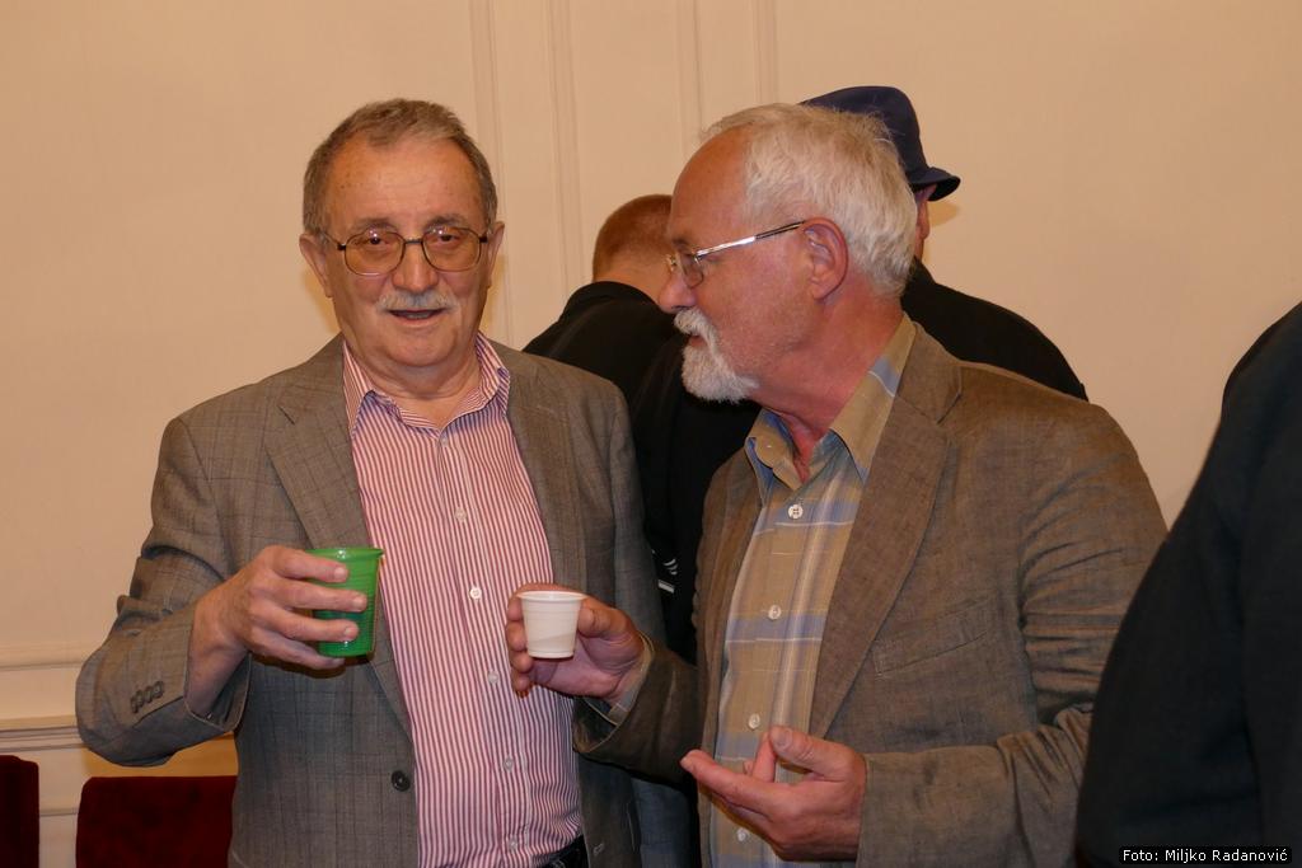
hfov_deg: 41.9
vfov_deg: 28.7
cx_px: 651
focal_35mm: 47
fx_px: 1700
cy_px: 434
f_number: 3.3
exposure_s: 1/60
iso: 800
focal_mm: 17.27
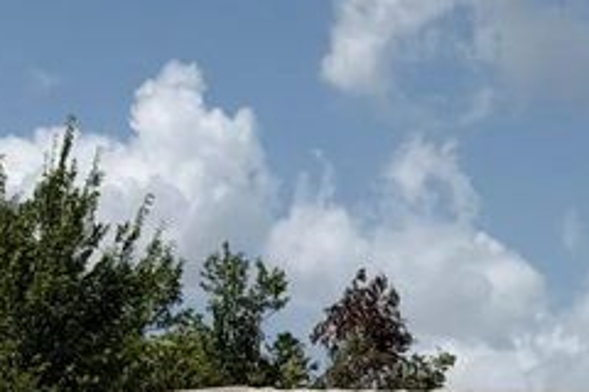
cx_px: 1200
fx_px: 3485
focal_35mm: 213
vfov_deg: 6.3
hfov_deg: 9.1
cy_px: 725
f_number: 1.78
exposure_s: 1/11364
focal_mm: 6.76
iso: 80
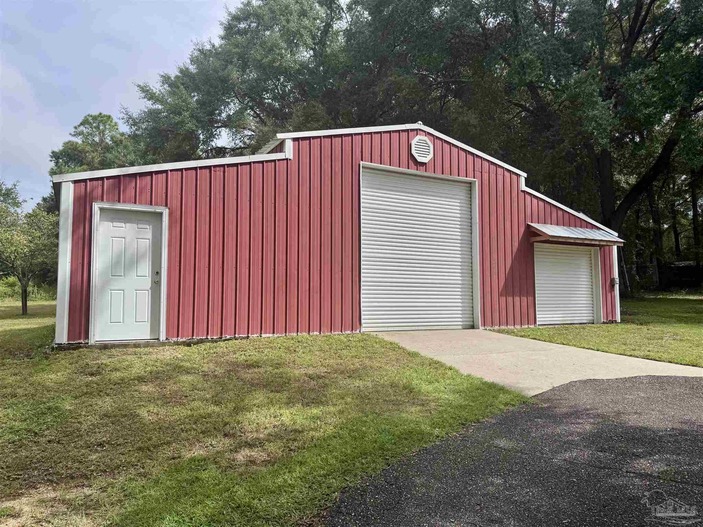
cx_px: 352
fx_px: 487
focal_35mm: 24
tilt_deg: +4.3
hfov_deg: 71.6
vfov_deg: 56.8
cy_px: 264
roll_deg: +0.3
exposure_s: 1/5814
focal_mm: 6.76
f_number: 1.78
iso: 80
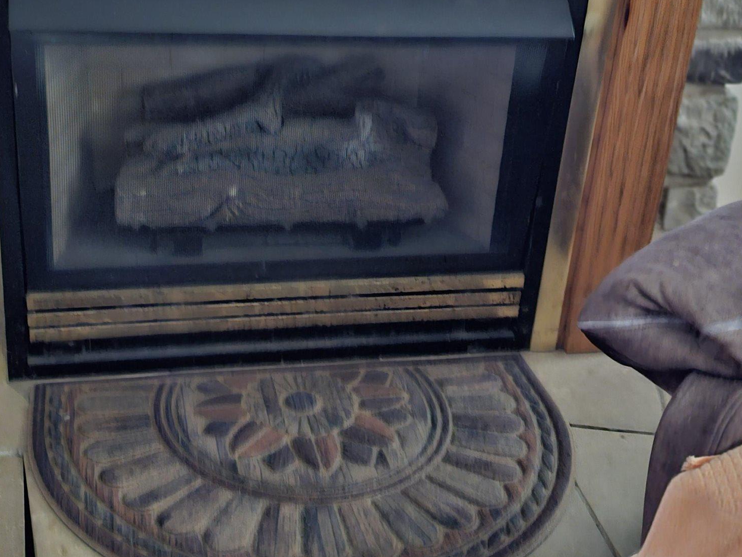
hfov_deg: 39.6
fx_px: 1029
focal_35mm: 48
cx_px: 313
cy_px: 230
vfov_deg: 30.2
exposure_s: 1/15
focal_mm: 6.3
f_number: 1.7
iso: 1000
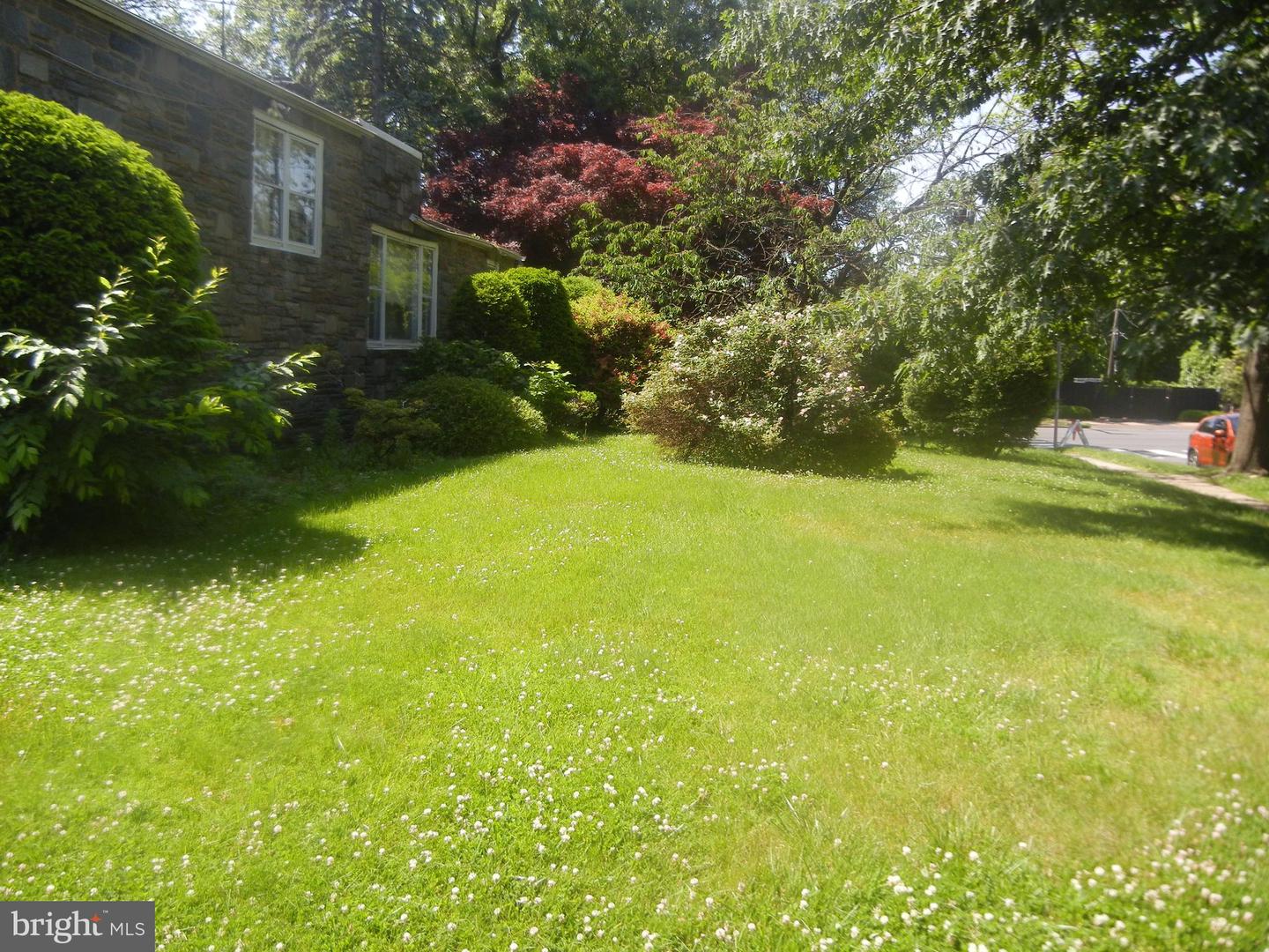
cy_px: 476
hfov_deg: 60.0
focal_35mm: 30
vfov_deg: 46.8
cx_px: 634
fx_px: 1100
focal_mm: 5.4
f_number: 3.5
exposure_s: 1/490
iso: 160
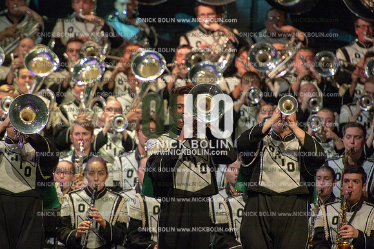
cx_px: 187
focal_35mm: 400
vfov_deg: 3.4
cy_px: 124
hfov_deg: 5.2
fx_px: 4153
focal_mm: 400
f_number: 5.6
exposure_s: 1/320
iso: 8000
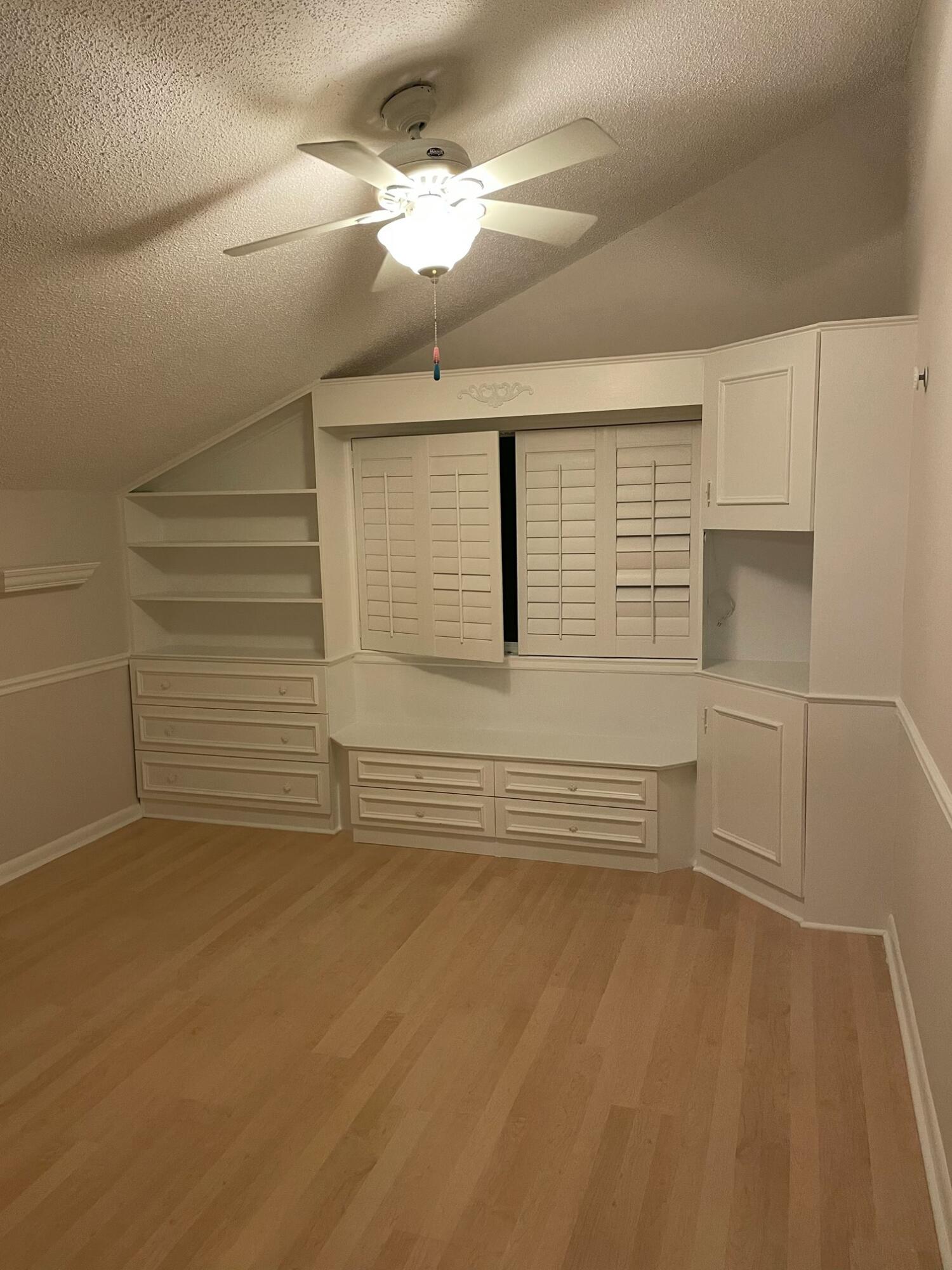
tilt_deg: -6.3
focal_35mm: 26
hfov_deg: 53.1
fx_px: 953
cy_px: 635
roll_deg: +1.2
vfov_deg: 67.3
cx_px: 476
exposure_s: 1/60
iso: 320
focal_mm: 4.2
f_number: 1.6
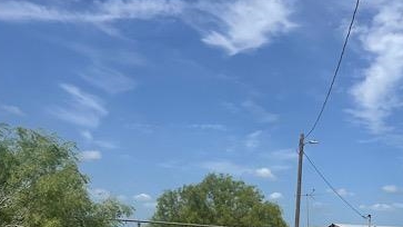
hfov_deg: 39.1
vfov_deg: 22.5
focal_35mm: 50
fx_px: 534
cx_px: 342
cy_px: 254
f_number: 1.6
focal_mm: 4.2
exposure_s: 1/7813
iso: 32
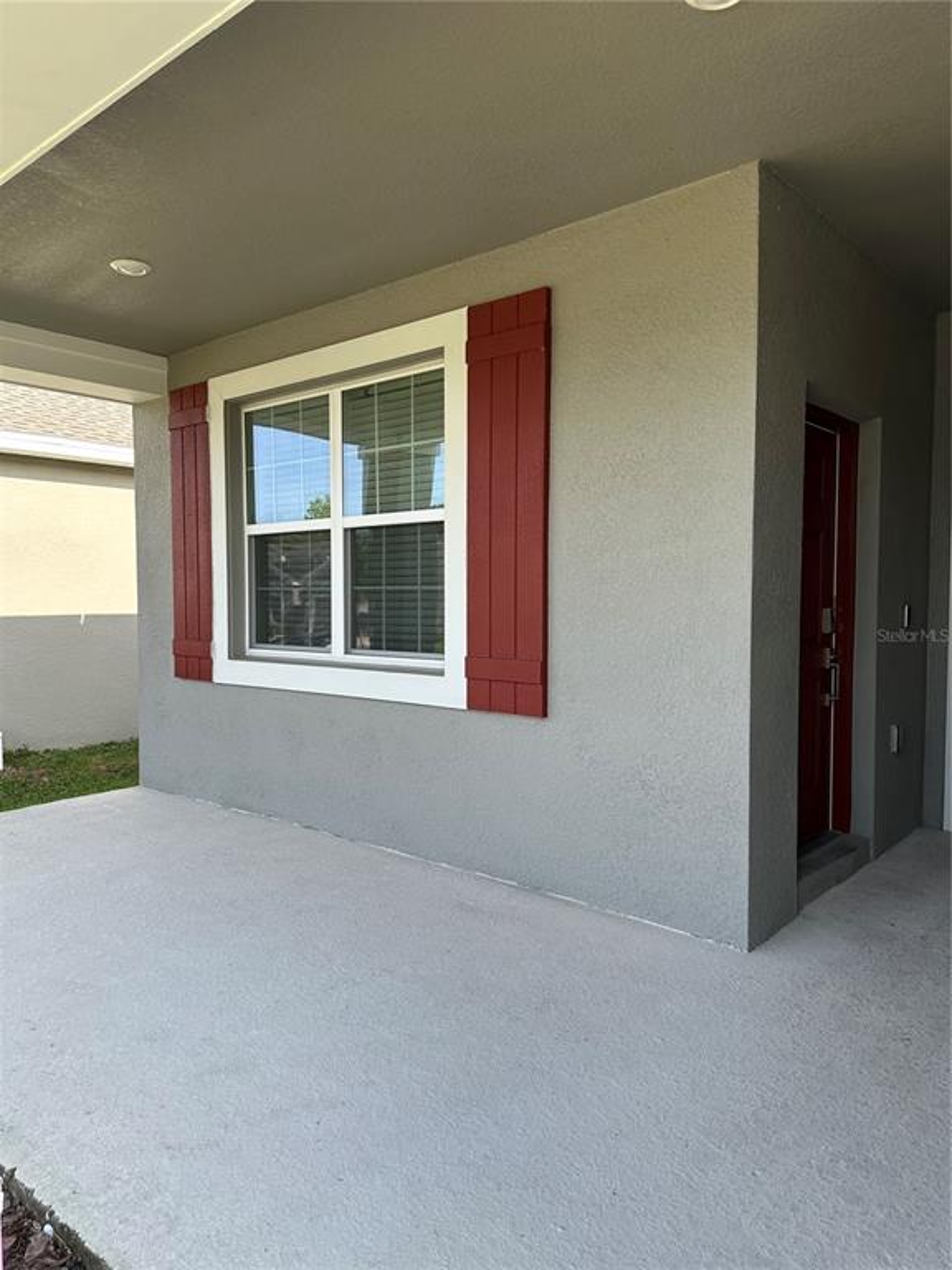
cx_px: 476
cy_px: 635
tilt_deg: -1.7
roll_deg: -0.1
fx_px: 880
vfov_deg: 71.6
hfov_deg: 56.8
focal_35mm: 24
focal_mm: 6.86
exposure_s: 1/952
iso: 80
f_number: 1.78
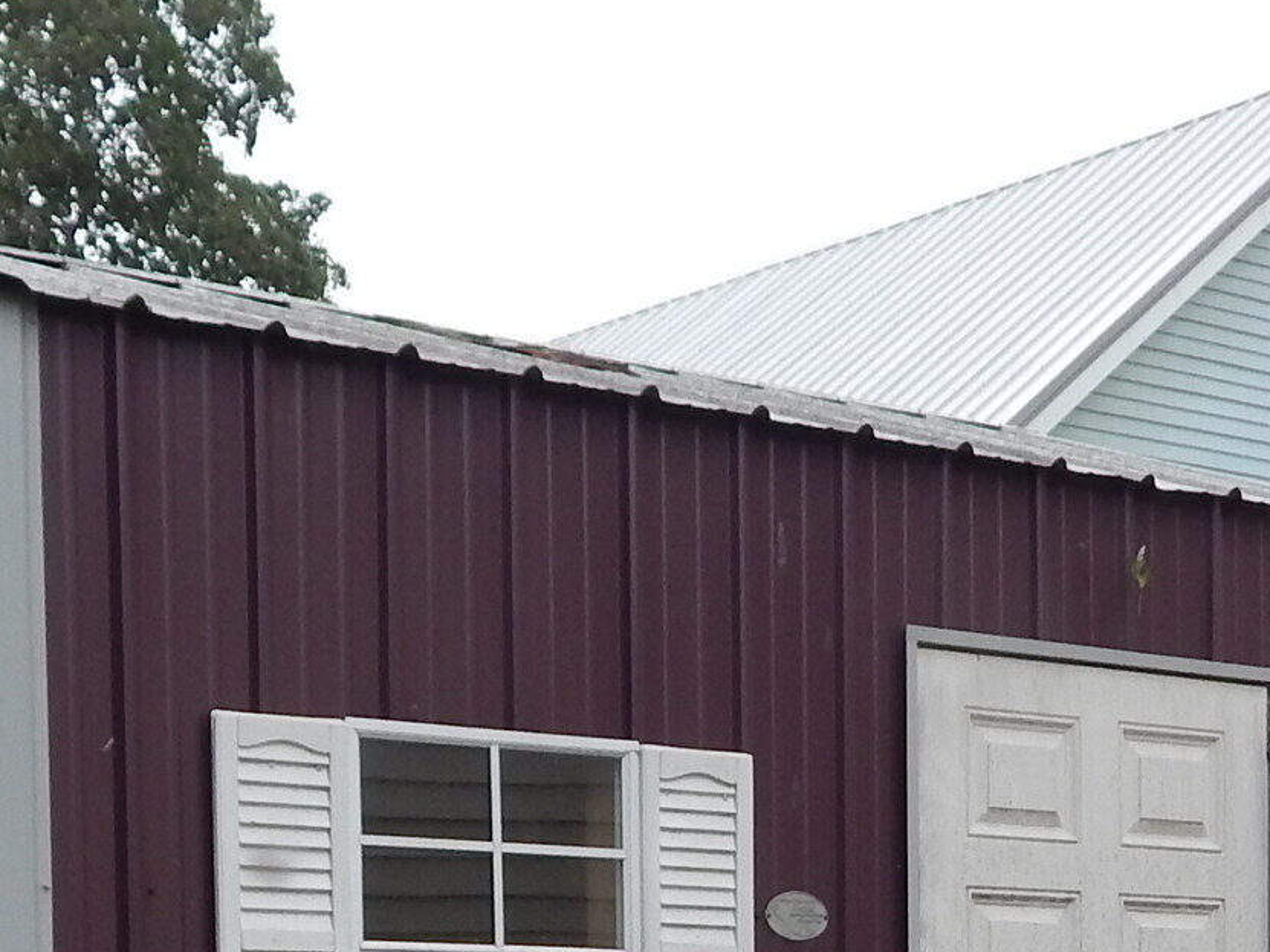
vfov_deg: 16.2
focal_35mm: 85
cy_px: 1311
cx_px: 734
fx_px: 3118
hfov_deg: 23.0
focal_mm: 4
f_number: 3
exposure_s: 1/250
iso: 125
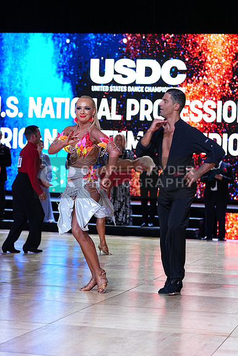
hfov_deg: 14.6
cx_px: 119
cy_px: 178
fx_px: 932
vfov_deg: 21.7
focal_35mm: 94
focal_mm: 94
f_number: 4
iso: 1600
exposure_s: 1/500
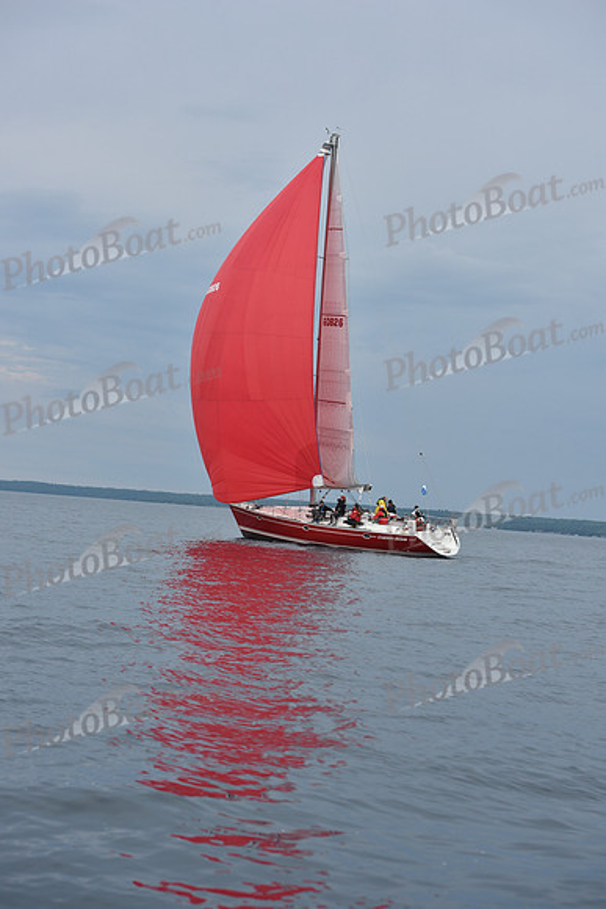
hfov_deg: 16.7
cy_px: 454
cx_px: 303
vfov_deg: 24.8
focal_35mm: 82
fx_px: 2069
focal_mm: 82
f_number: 6.3
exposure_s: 1/800
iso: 250
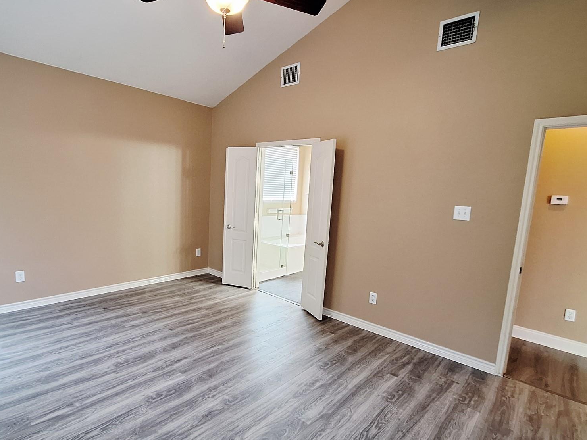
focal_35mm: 18
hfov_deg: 87.5
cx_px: 264
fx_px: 305
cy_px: 233
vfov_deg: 71.5
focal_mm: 1.74
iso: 160
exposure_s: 1/25
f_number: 2.2
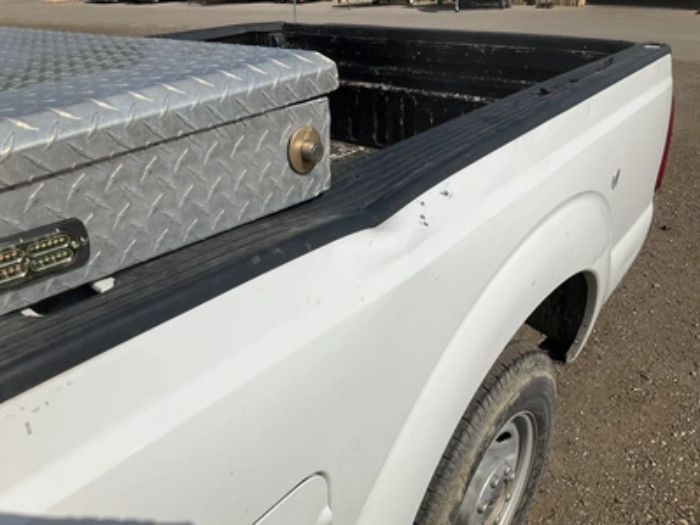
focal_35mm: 29
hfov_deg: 61.7
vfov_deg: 48.2
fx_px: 586
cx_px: 350
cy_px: 262
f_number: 1.8
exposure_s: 1/7407
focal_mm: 3
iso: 25
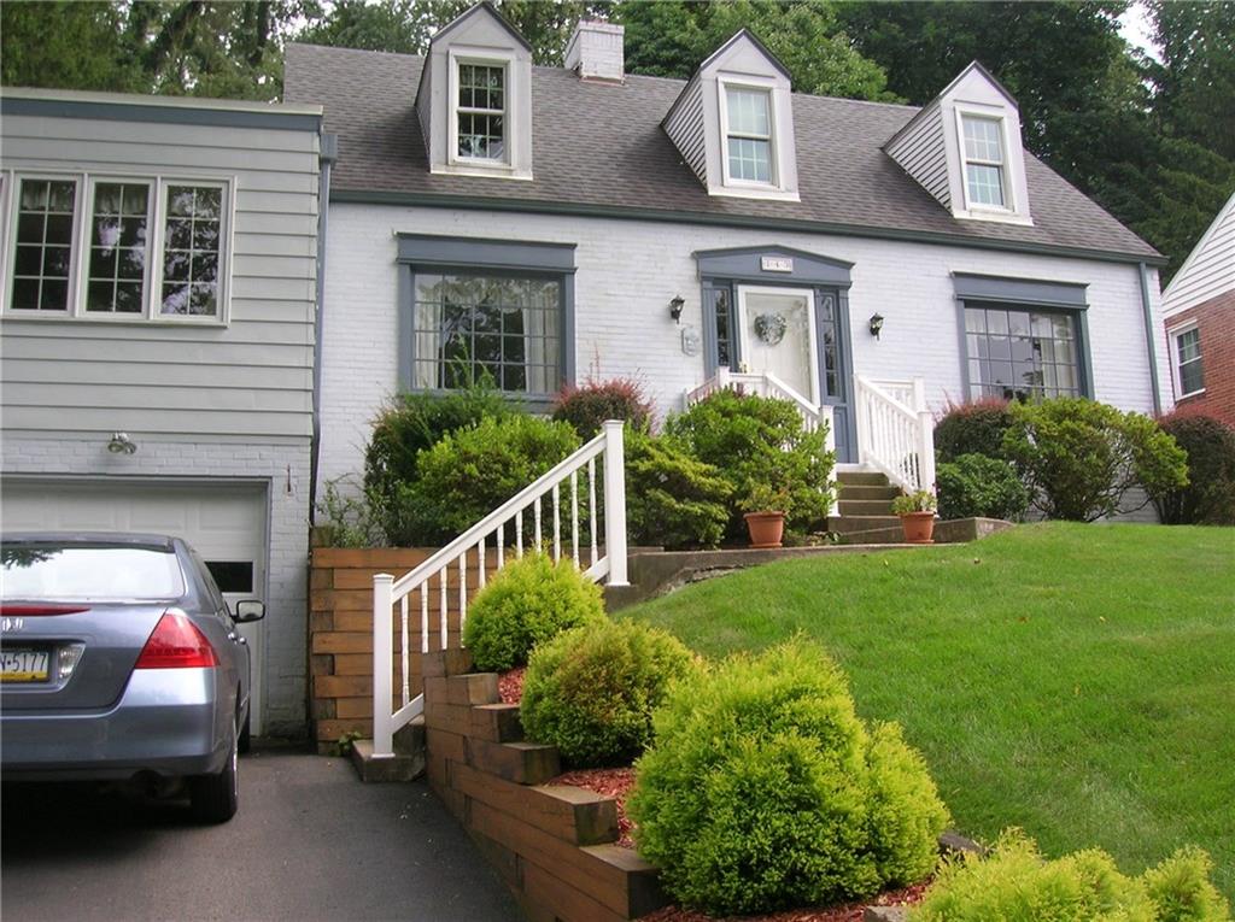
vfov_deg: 41.7
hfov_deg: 54.0
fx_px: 1211
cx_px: 618
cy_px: 461
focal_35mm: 34
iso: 50
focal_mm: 5.7
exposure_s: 1/82
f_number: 4.9
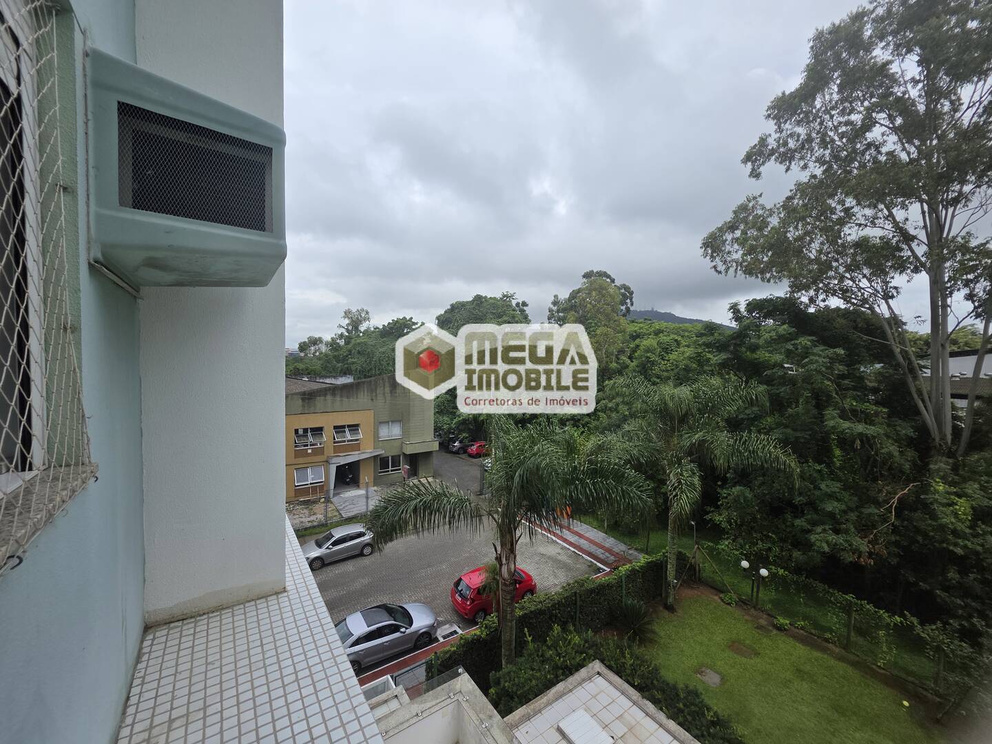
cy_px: 372
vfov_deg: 89.9
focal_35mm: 13
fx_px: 373
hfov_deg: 106.2
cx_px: 496
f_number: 1.9
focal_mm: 2.2
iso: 40
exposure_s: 1/2240
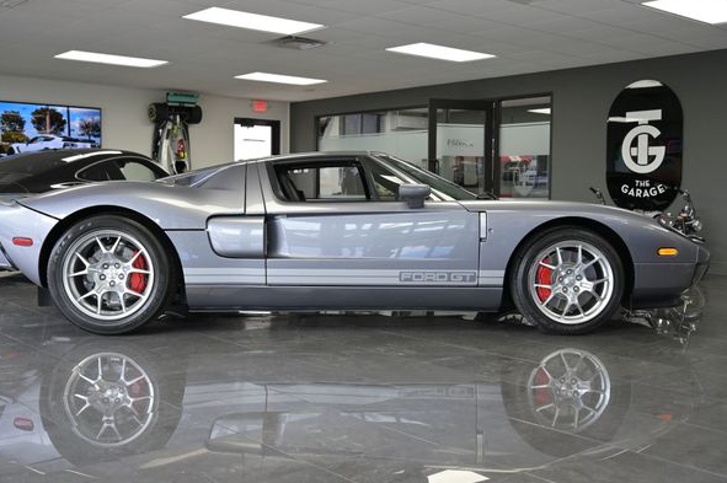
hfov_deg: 49.6
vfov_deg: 34.1
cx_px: 365
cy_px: 234
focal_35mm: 39
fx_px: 787
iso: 1250
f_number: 4.5
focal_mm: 36
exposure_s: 1/400
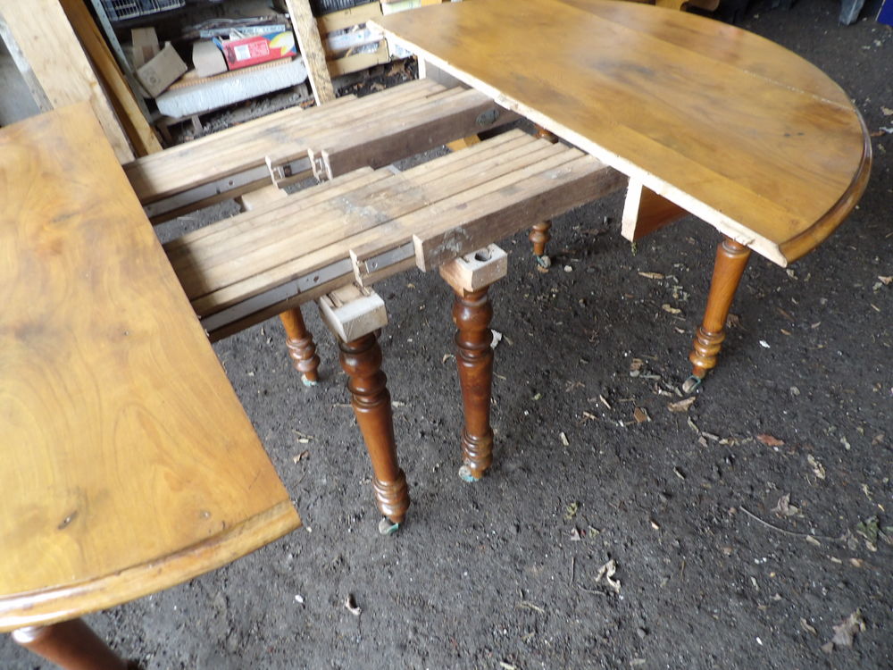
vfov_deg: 56.8
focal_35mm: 24
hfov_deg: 71.6
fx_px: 619
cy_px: 335
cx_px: 446
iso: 200
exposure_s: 1/27
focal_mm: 4.3
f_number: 3.2
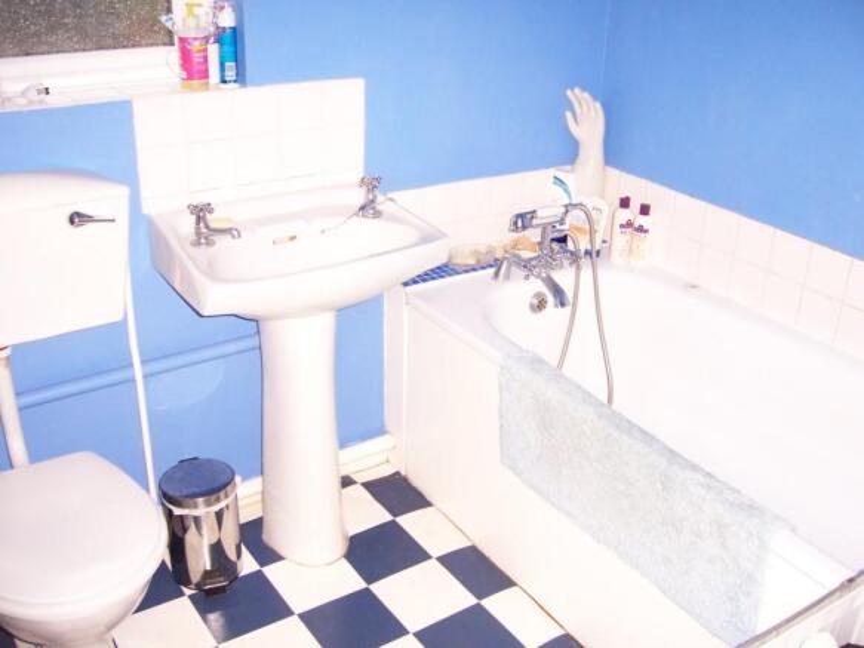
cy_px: 324
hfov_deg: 51.4
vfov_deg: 39.6
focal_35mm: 36
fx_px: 898
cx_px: 432
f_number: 3
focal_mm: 6
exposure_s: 1/60
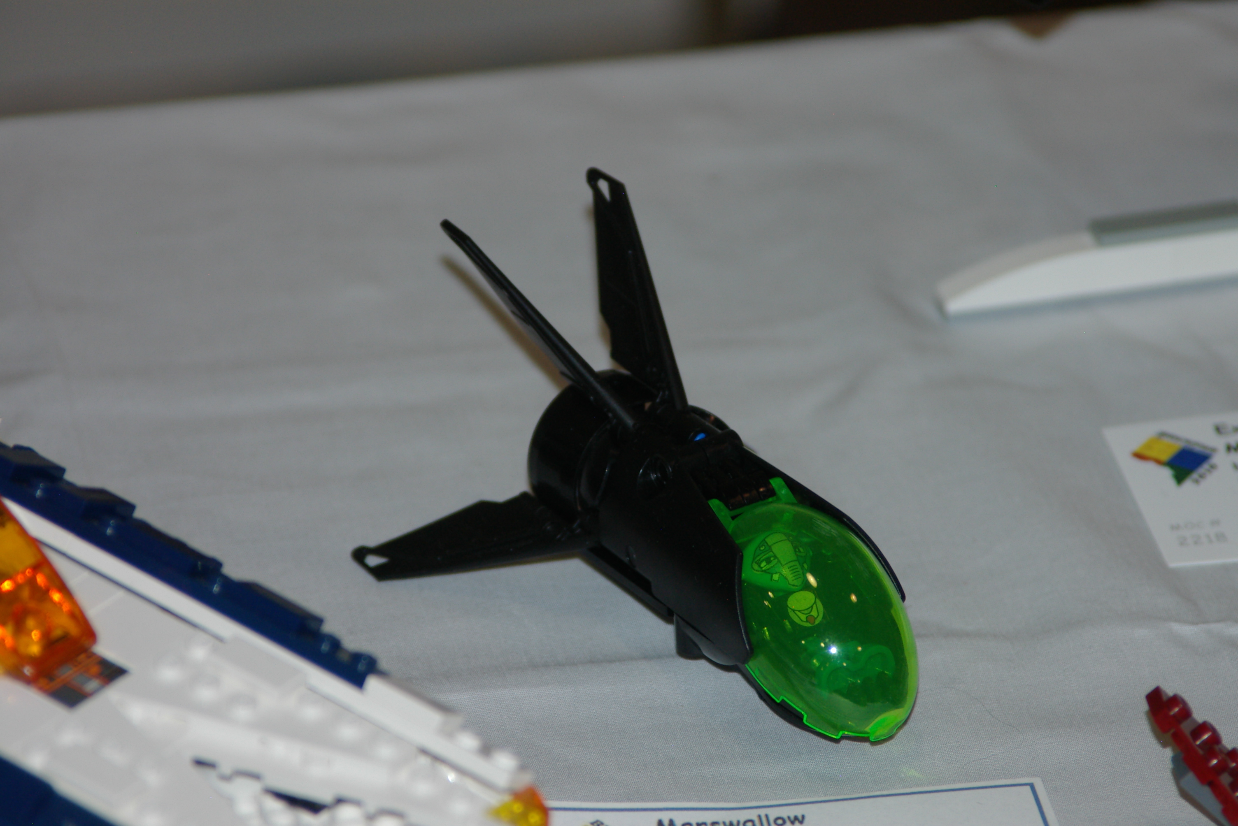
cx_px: 619
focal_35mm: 300
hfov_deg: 6.9
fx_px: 10320
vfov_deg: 4.6
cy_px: 413
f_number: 5.6
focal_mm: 200
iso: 400
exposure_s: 1/150
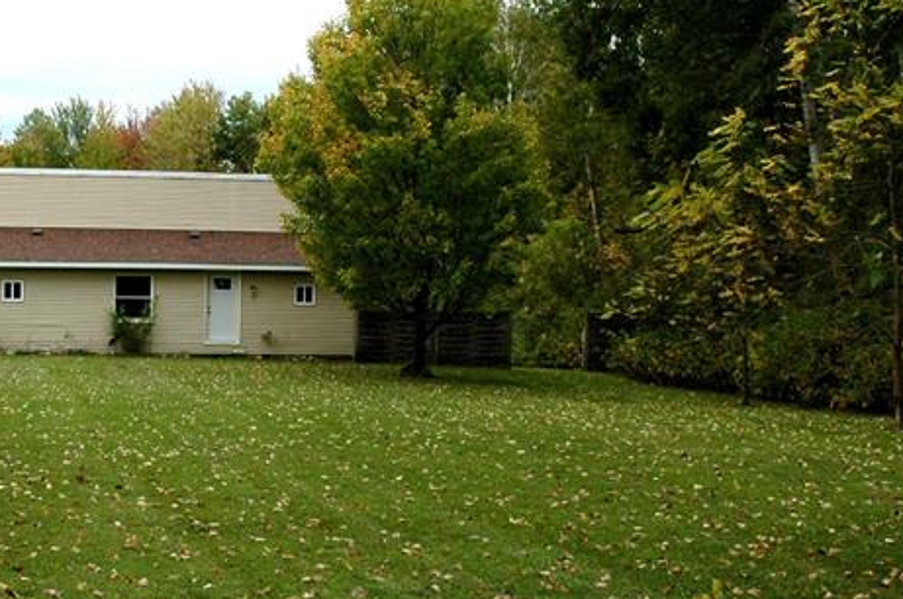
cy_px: 409
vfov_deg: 22.4
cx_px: 212
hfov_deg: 32.7
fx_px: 1503
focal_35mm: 60
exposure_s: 1/160
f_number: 7.1
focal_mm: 18
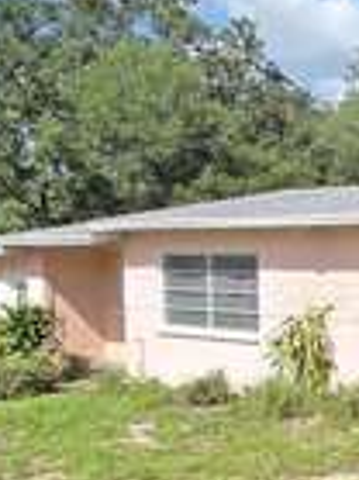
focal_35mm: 60
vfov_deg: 32.1
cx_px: 504
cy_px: 287
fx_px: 831
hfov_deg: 21.3
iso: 50
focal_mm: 2.2
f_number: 2.2
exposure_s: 1/1584
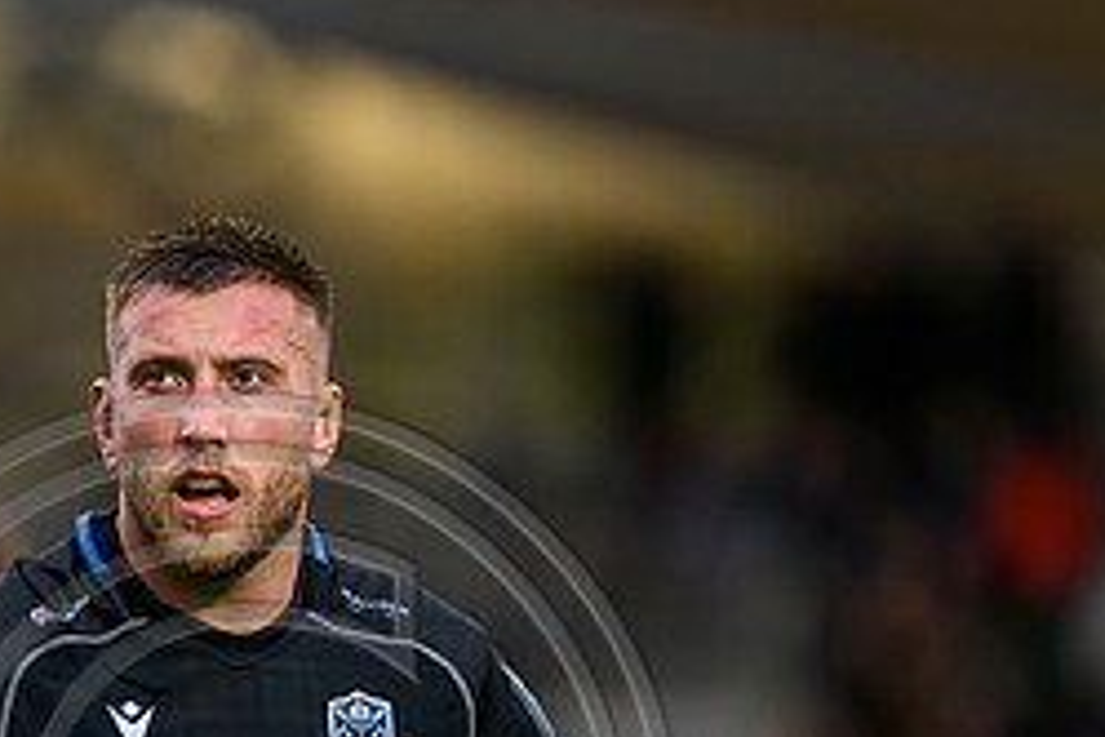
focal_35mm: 931
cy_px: 841
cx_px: 222
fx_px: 28574
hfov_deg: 2.2
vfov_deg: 1.5
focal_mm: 400
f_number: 3.2
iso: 2000
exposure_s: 1/2500
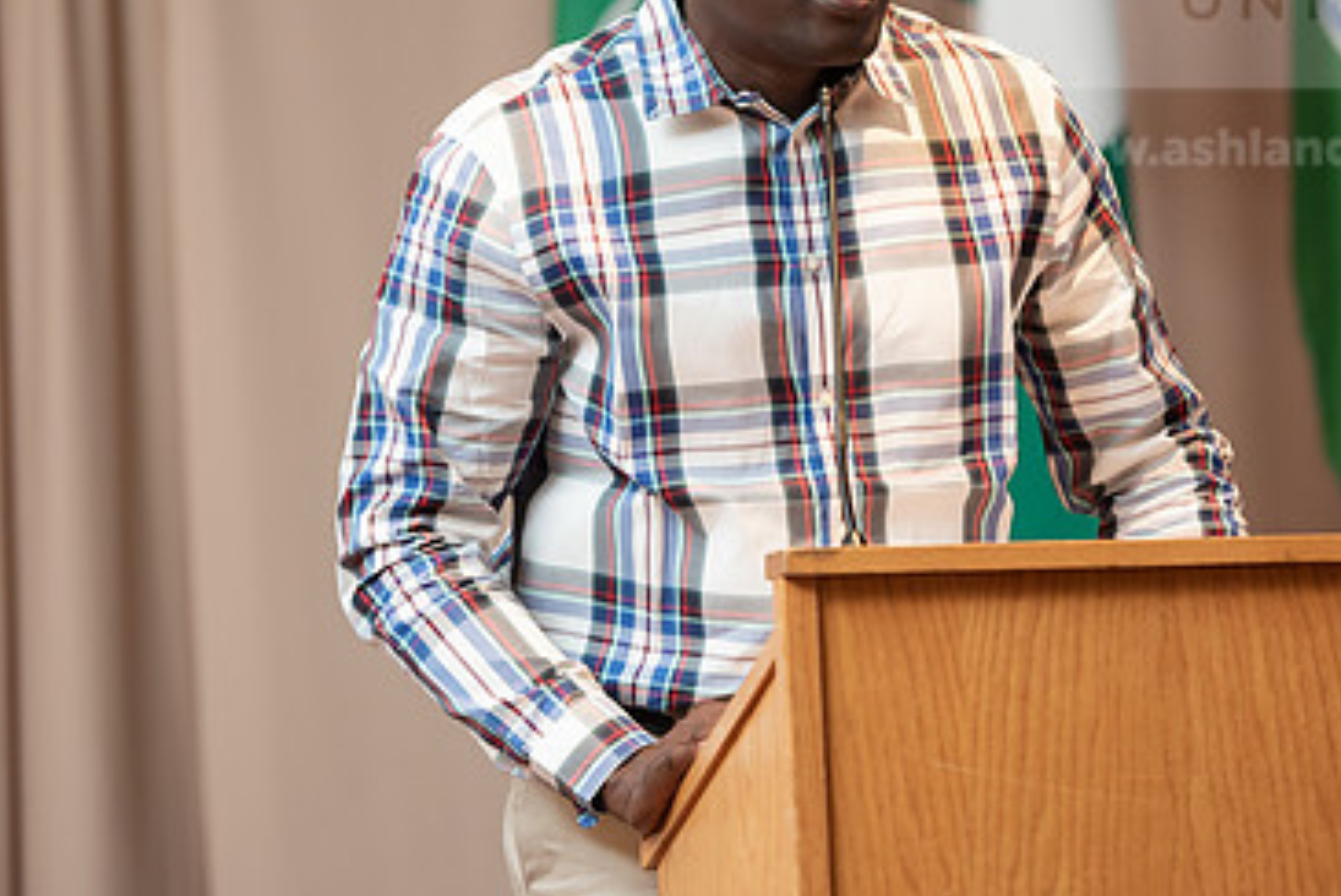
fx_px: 9171
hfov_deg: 8.4
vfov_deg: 5.6
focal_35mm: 246
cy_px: 226
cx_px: 856
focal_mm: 155
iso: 1250
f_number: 3.2
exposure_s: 1/200
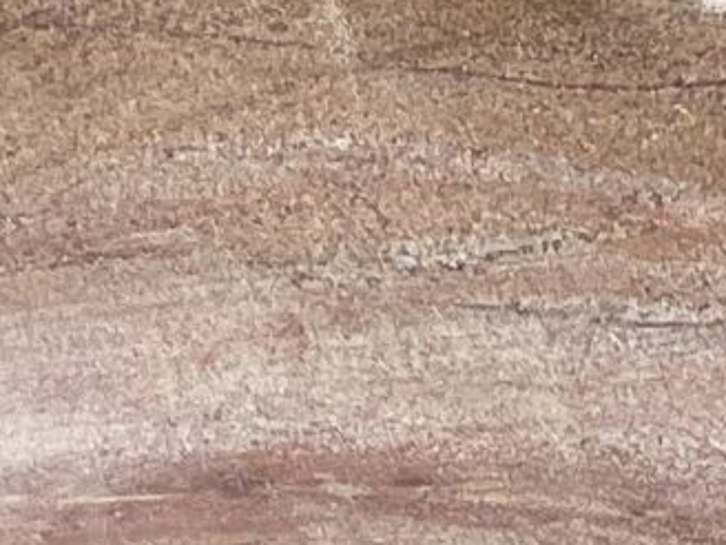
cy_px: 1832
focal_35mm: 203
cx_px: 1379
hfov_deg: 9.2
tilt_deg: -52.0
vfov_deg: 6.5
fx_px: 4258
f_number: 1.6
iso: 32
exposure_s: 1/130
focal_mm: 4.2
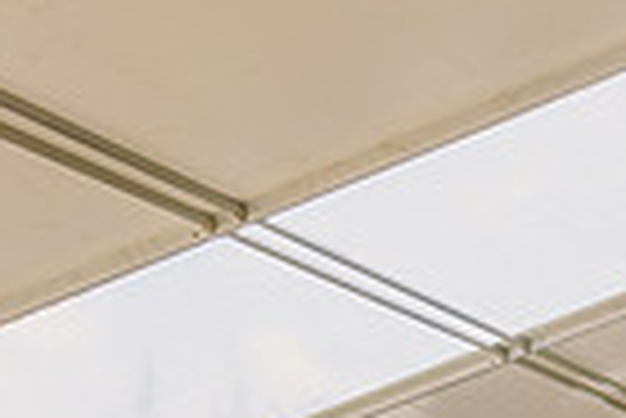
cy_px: 667
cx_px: 1099
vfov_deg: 12.8
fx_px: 1741
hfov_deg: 17.1
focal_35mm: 100
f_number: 7.1
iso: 200
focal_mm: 24
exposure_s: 1/400
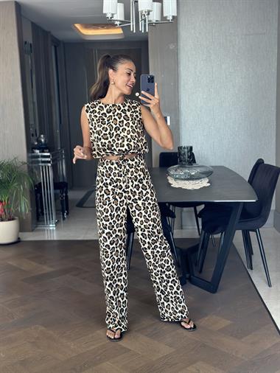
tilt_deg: -13.6
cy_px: 186
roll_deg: +1.9
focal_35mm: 48
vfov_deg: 39.6
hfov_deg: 30.3
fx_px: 517
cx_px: 140
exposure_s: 1/121
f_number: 1.78
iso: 125
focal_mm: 6.86
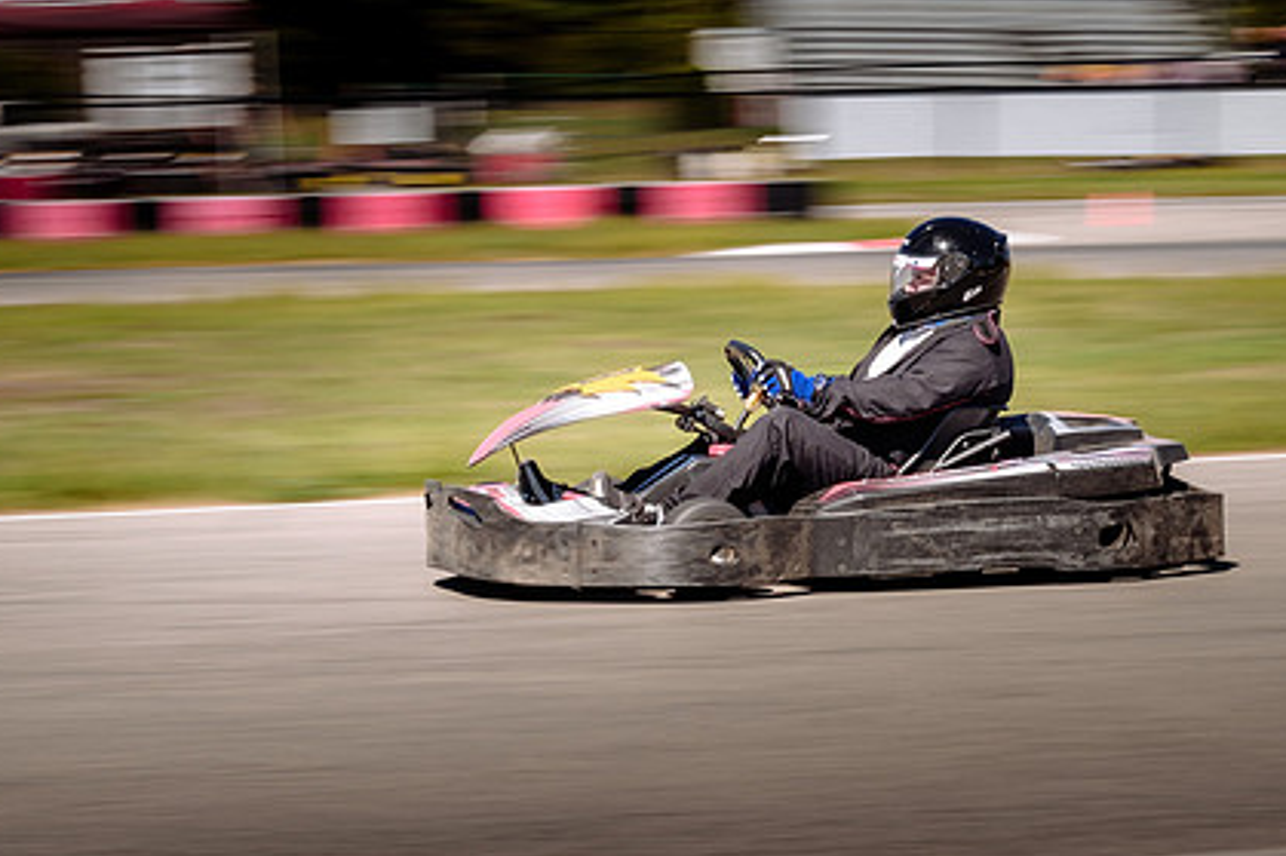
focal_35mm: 141
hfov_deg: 14.5
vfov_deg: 9.7
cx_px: 1027
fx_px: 5035
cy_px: 312
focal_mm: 70
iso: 64
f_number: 13
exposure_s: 1/50
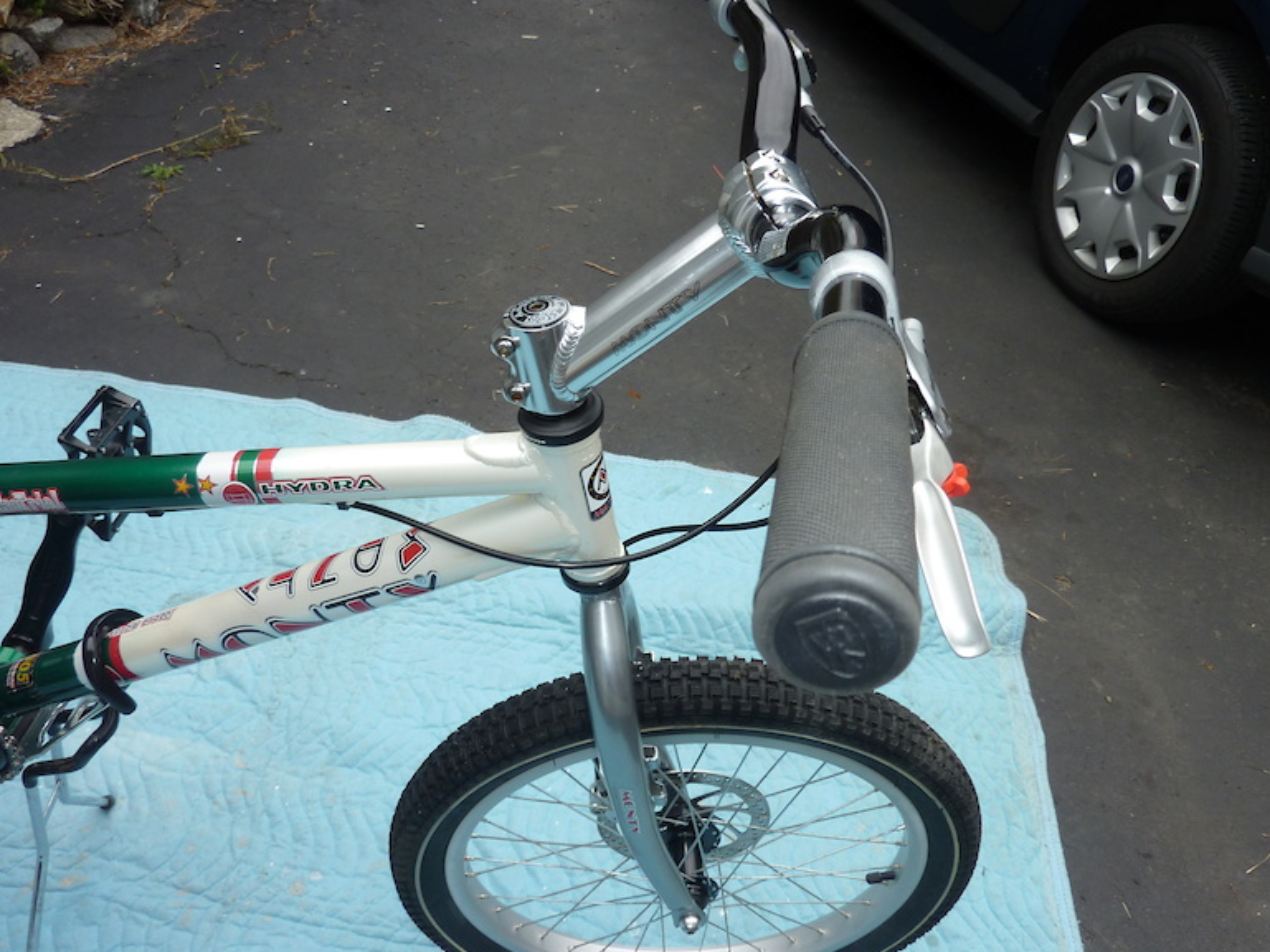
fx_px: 954
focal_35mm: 26
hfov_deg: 67.3
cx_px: 649
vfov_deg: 53.1
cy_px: 477
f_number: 3.5
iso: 100
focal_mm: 4.1
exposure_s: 1/100
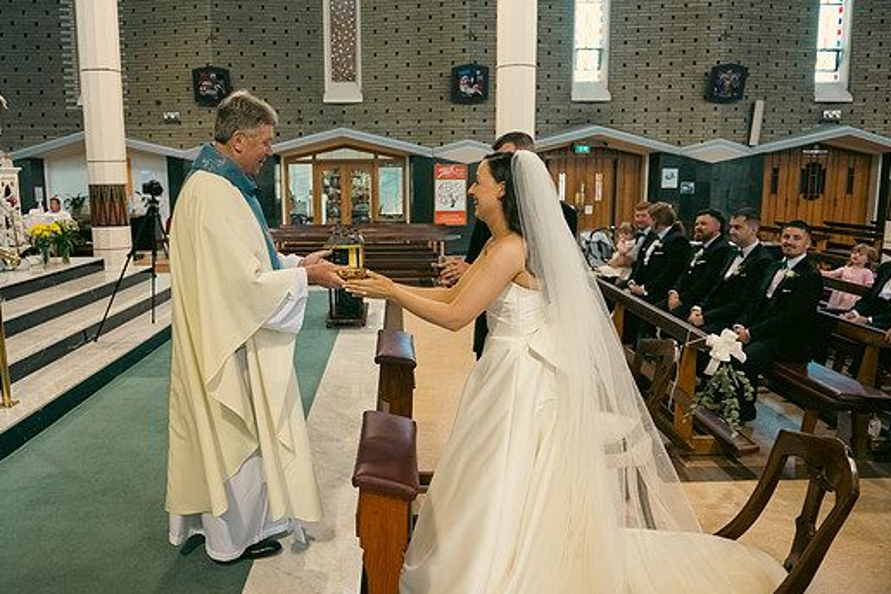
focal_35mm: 27
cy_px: 296
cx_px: 397
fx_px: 668
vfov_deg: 47.9
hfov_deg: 67.2
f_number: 3.5
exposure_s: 1/160
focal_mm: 24
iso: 1000
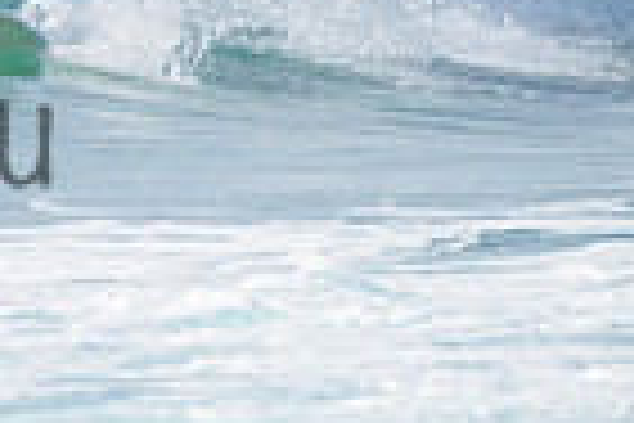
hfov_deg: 0.8
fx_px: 44482
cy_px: -114
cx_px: -128
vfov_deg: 0.5
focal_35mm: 2526
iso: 125
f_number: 5.6
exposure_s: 1/2000
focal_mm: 500
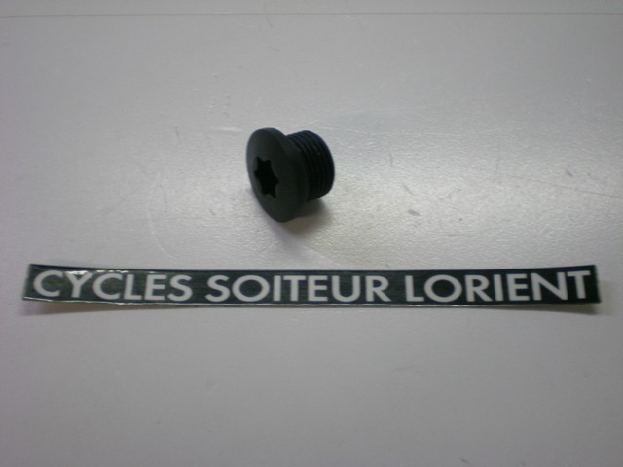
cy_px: 234
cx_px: 312
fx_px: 792
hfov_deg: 42.9
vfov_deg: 32.9
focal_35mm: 44
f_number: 3.5
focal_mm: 7.4
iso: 200
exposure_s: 1/35.2
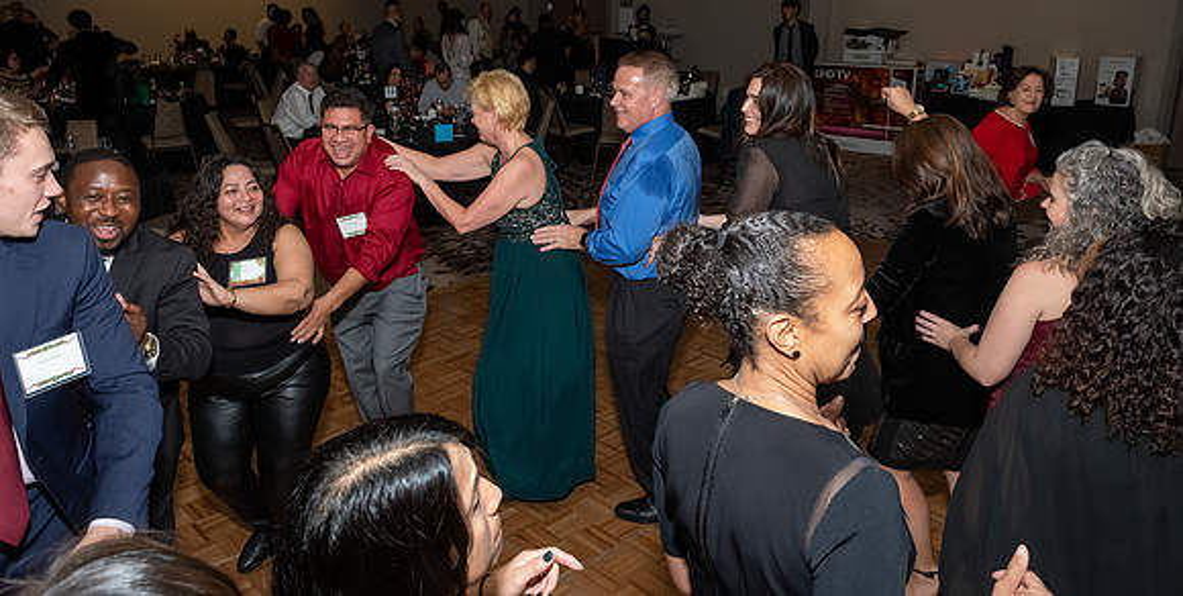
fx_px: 847
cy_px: 226
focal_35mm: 28
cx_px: 598
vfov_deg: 38.5
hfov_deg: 69.8
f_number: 7.1
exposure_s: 1/250
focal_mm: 17
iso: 500
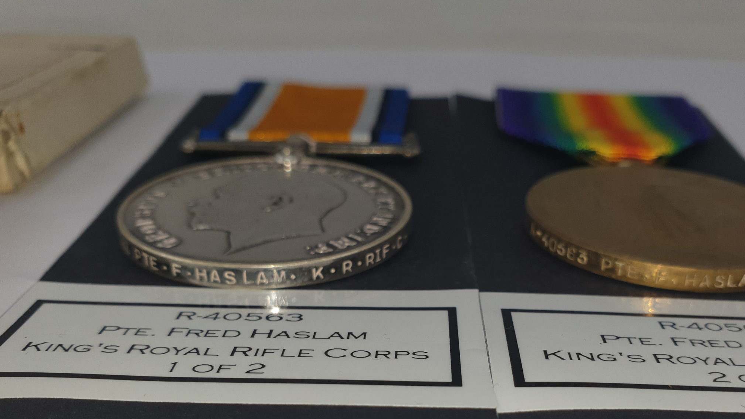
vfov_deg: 31.7
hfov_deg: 55.1
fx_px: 711
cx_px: 426
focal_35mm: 36
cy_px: 352
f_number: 2.4
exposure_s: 1/384
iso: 50
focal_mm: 4.3
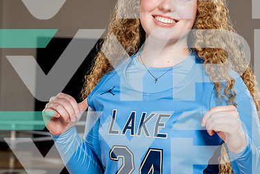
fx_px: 622
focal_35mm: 86
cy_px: 65
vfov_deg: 15.9
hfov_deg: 23.6
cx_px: 160
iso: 200
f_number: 5.6
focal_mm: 57
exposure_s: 1/250
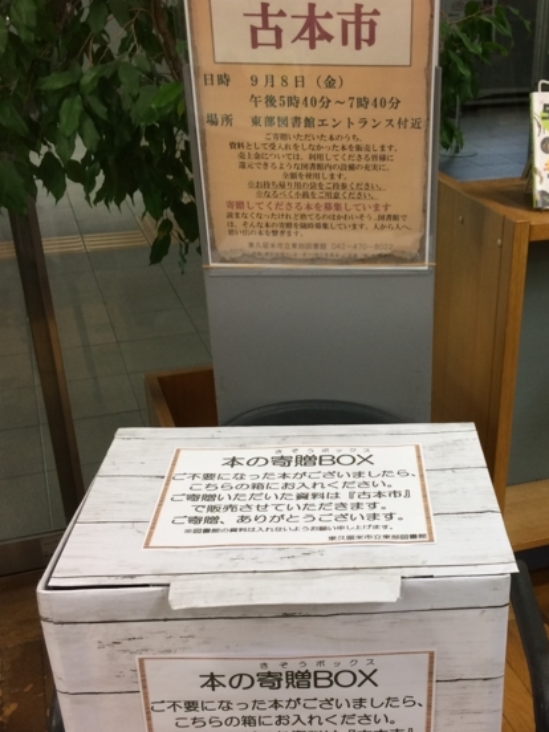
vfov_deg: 44.6
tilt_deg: -25.7
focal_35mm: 42
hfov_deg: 33.9
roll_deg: +0.0
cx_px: 385
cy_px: 424
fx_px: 888
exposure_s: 1/30
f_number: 2.2
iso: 80
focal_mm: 4.15
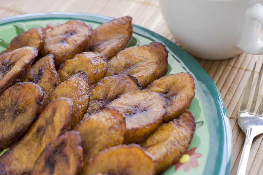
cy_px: 88
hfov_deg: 33.4
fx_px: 438
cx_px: 132
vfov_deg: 22.6
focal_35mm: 60
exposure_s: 1/8
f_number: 8
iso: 400
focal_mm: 60
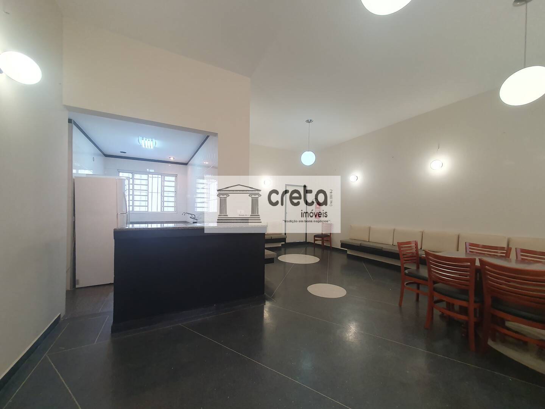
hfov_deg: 106.2
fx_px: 205
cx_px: 272
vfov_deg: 89.9
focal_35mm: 13
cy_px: 204
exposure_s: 1/60
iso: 200
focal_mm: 1.8
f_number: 2.2
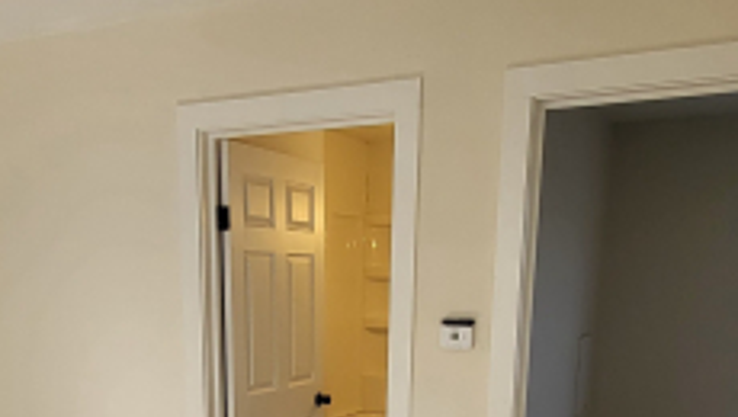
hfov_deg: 49.2
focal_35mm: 41
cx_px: 310
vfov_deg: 25.9
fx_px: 803
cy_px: 507
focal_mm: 1.74
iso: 80
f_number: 2.2
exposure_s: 1/60
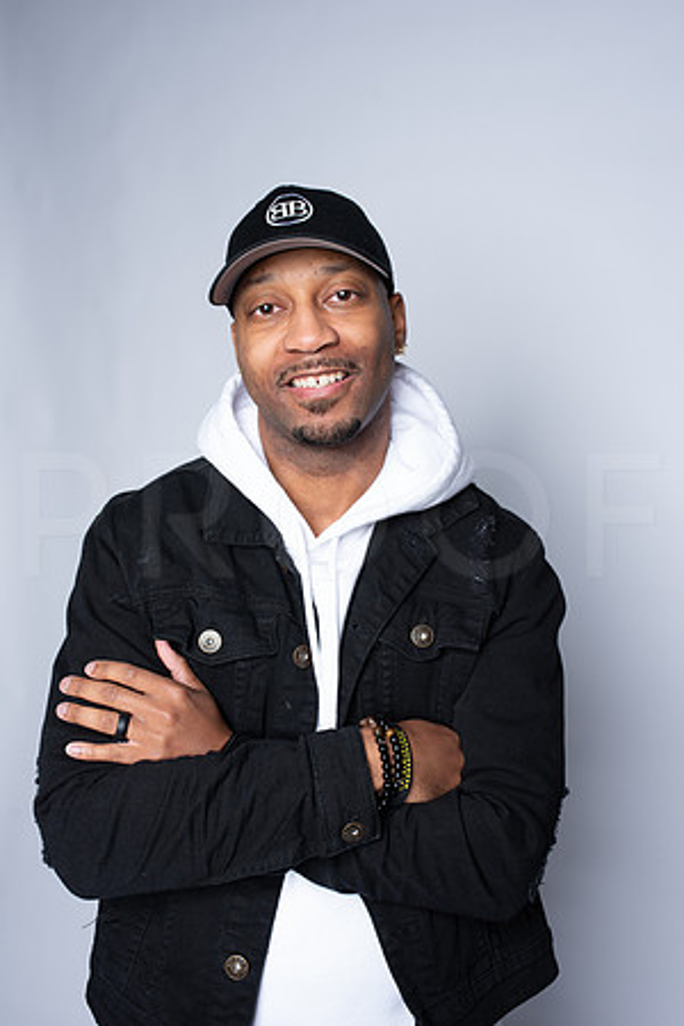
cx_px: 342
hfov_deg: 37.9
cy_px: 513
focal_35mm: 35
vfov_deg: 54.4
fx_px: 997
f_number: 6.3
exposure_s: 1/200
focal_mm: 35
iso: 250
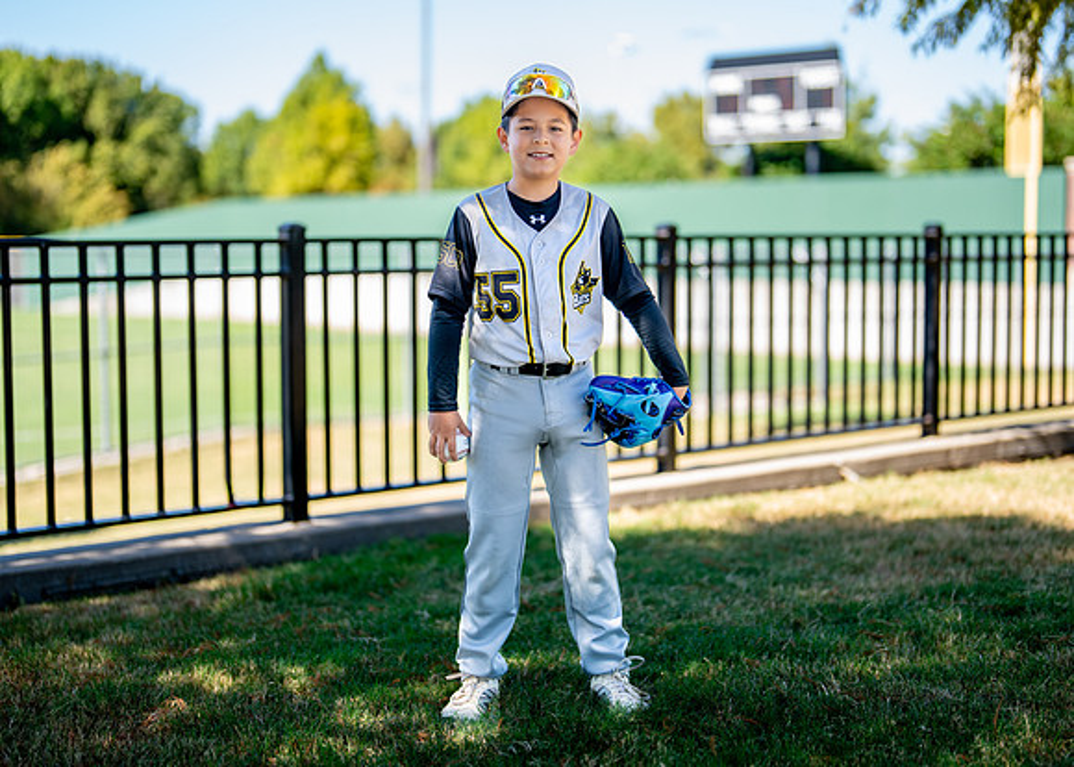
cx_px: 534
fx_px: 1857
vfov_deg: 23.3
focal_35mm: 61
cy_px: 358
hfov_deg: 32.3
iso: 100
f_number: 1.2
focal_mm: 50
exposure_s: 1/1600
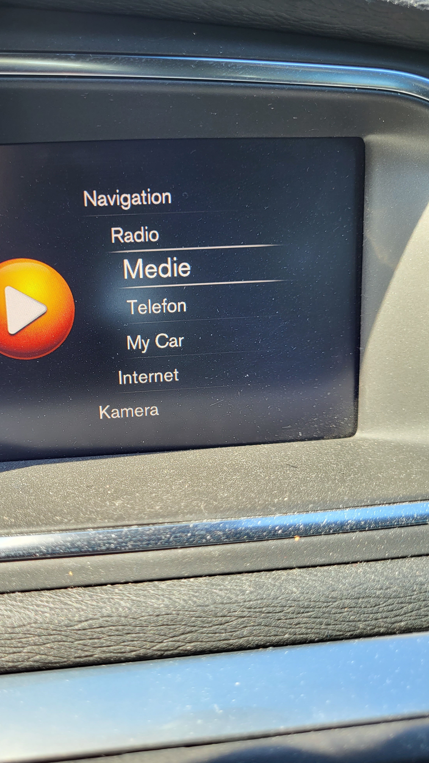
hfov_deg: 39.7
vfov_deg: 66.1
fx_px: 586
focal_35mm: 29
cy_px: 390
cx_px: 144
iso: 40
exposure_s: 1/126
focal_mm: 5.4
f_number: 1.8
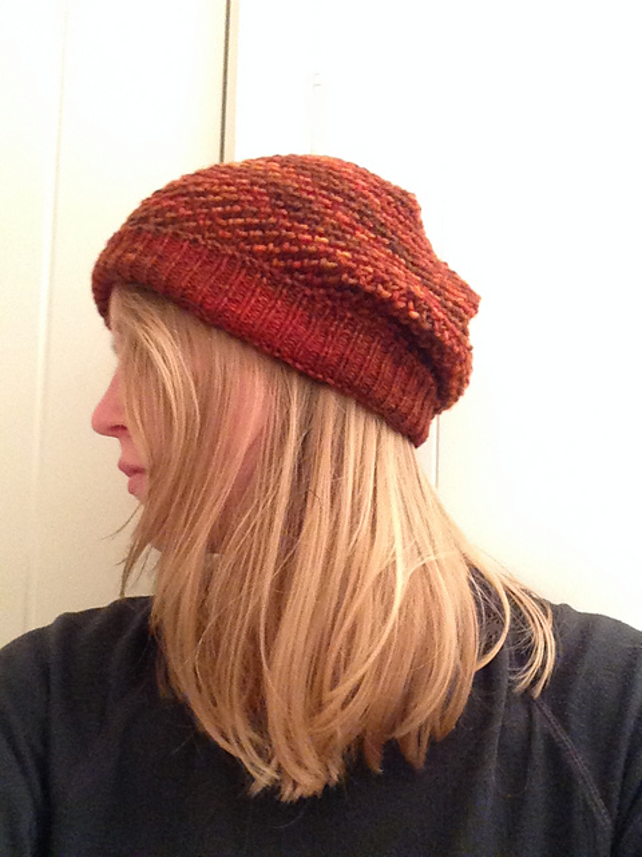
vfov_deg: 52.6
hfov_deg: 40.7
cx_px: 321
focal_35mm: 35
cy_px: 428
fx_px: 865
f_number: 2.4
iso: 320
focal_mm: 2.18
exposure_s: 1/15
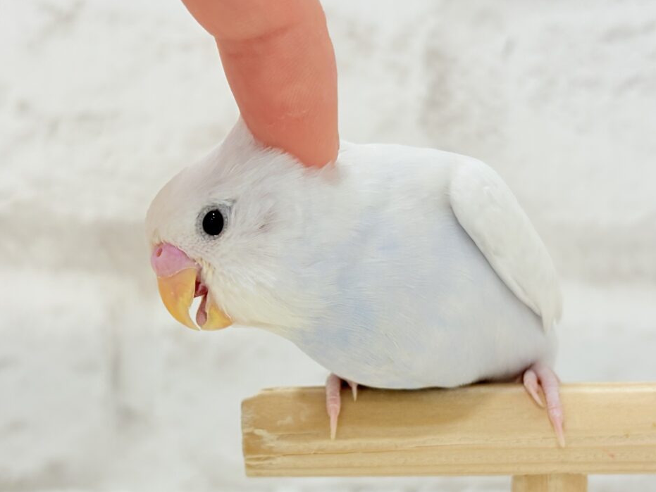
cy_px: 304
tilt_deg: -8.8
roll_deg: +1.0
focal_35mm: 67
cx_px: 286
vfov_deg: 21.9
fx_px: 1270
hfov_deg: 28.9
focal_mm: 5.96
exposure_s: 1/100
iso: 80
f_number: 1.6
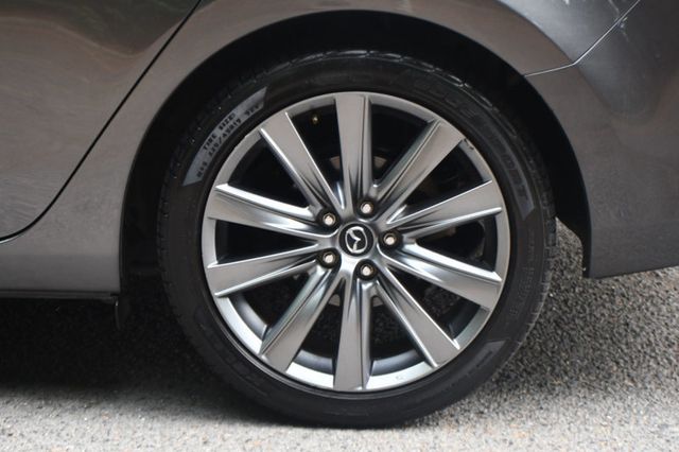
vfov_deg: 13.0
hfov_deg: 19.5
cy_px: 226
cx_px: 340
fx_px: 1979
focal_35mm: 105
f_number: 4.5
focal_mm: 70
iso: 900
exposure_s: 1/125
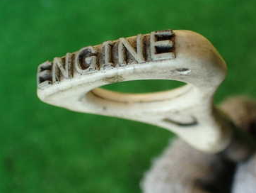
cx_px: 143
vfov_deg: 27.5
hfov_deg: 36.1
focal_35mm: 53
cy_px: 87
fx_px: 392
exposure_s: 1/50
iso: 200
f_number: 2.4
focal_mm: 5.79
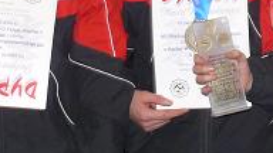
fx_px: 1310
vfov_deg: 6.7
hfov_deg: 11.7
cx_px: 323
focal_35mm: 181
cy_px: 33
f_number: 2.8
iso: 100
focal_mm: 7.4
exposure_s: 1/30
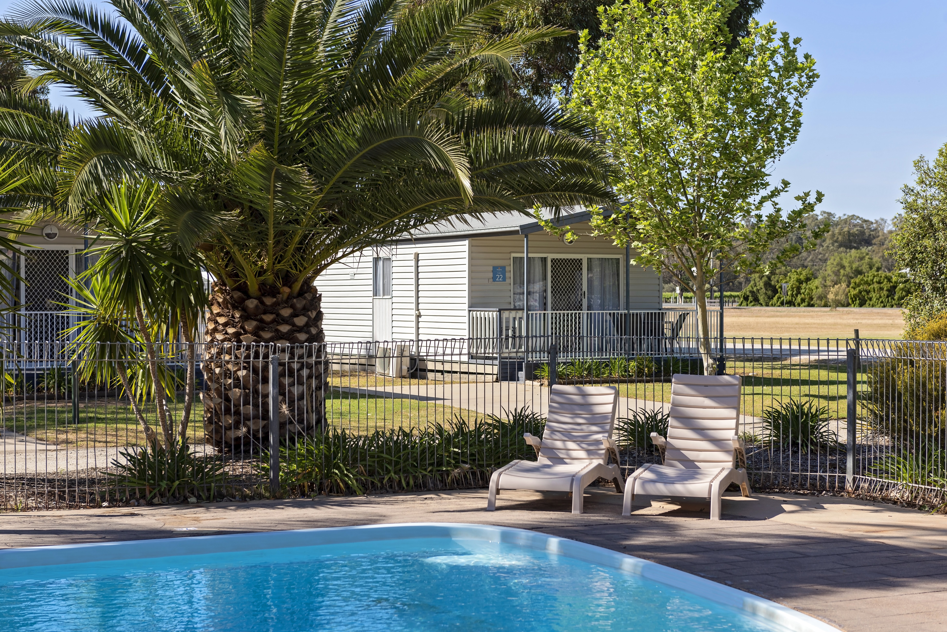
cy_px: 316
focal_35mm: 62
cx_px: 474
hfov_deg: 32.4
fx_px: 1631
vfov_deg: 21.9
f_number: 5.6
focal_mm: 62
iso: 160
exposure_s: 1/800
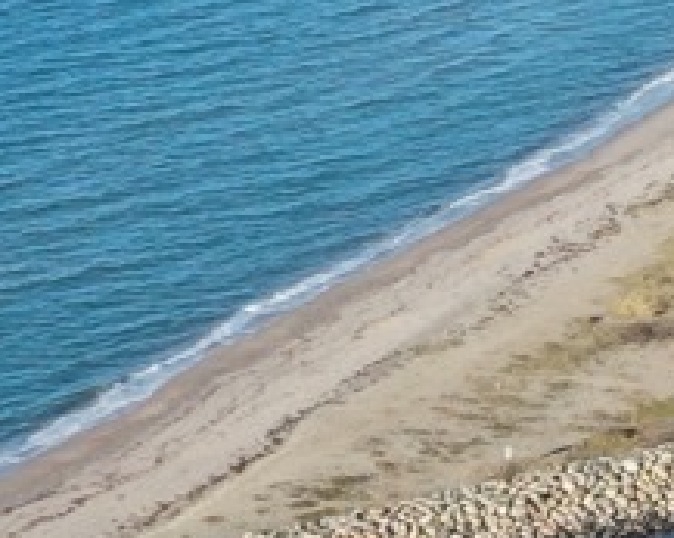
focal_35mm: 233
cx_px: 1289
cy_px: 666
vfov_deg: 6.6
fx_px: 4642
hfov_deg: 8.0
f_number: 5
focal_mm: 10.26
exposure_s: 1/320
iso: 100
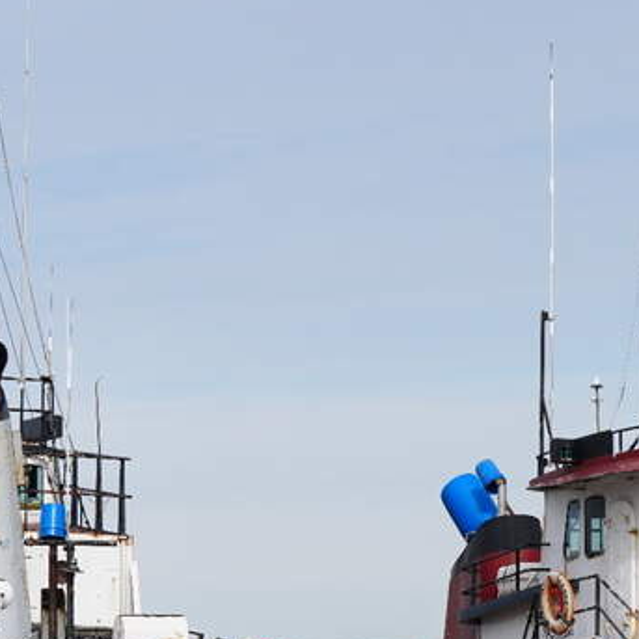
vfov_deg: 8.4
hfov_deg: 8.4
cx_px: 455
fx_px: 4344
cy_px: 531
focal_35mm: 208
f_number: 5
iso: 100
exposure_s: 1/800
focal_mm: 70
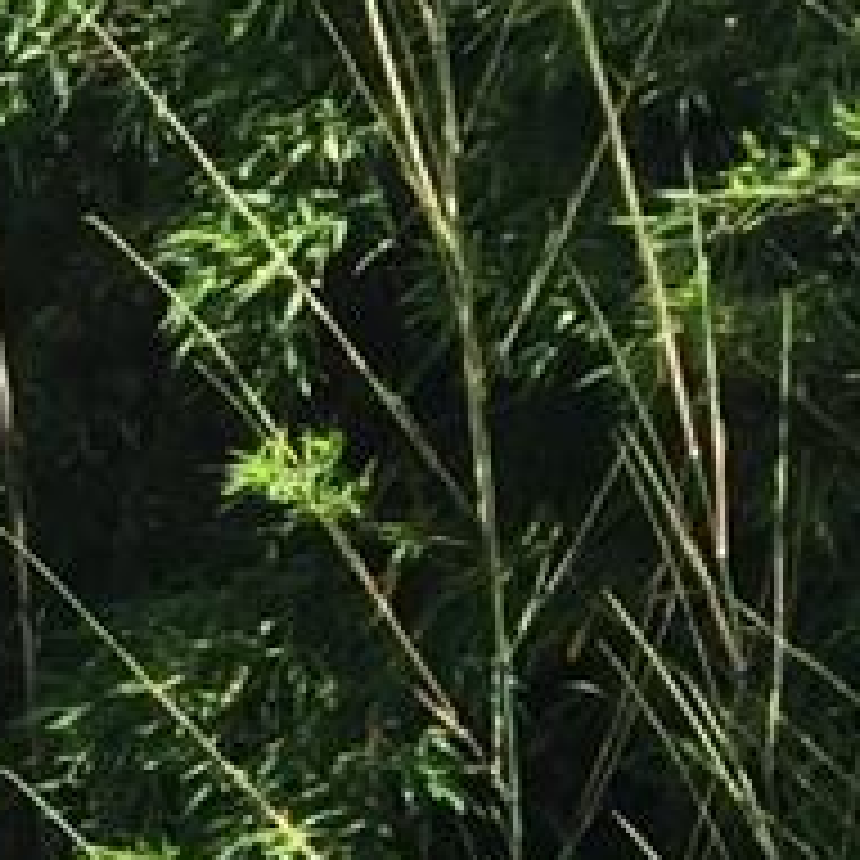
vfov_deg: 7.9
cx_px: -509
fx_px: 5650
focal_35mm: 201
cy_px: 2260
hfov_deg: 8.5
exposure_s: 1/860
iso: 32
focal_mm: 4.15
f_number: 2.2
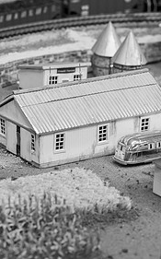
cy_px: 154
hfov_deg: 4.8
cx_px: 141
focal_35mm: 270
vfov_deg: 7.8
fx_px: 1900
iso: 3200
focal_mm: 120
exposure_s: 1/80
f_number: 7.1
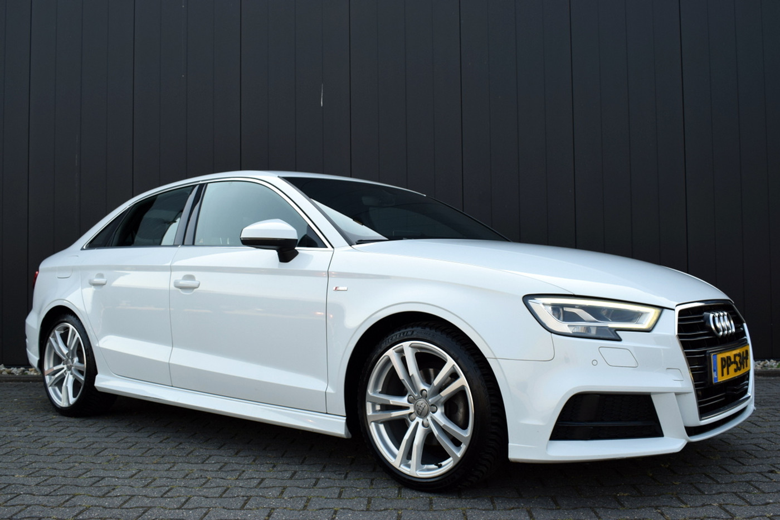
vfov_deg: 36.9
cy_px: 260
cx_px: 390
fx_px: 780
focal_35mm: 36
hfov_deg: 53.1
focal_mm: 24
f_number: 8
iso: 360
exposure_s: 1/250
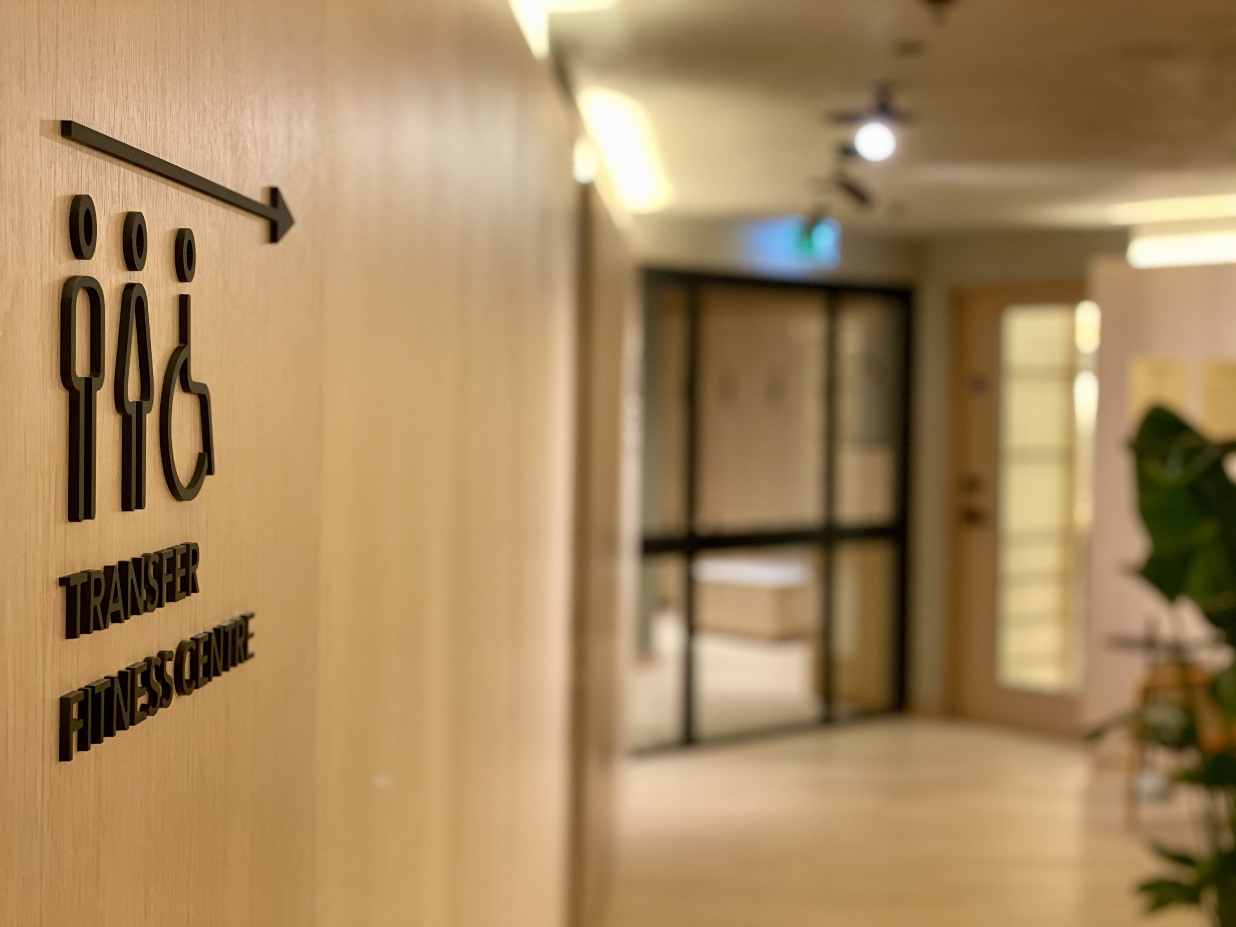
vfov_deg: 28.0
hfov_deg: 36.8
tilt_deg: -2.7
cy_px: 464
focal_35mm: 52
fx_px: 1857
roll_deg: -0.6
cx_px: 618
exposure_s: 1/33
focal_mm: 6
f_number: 2
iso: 160
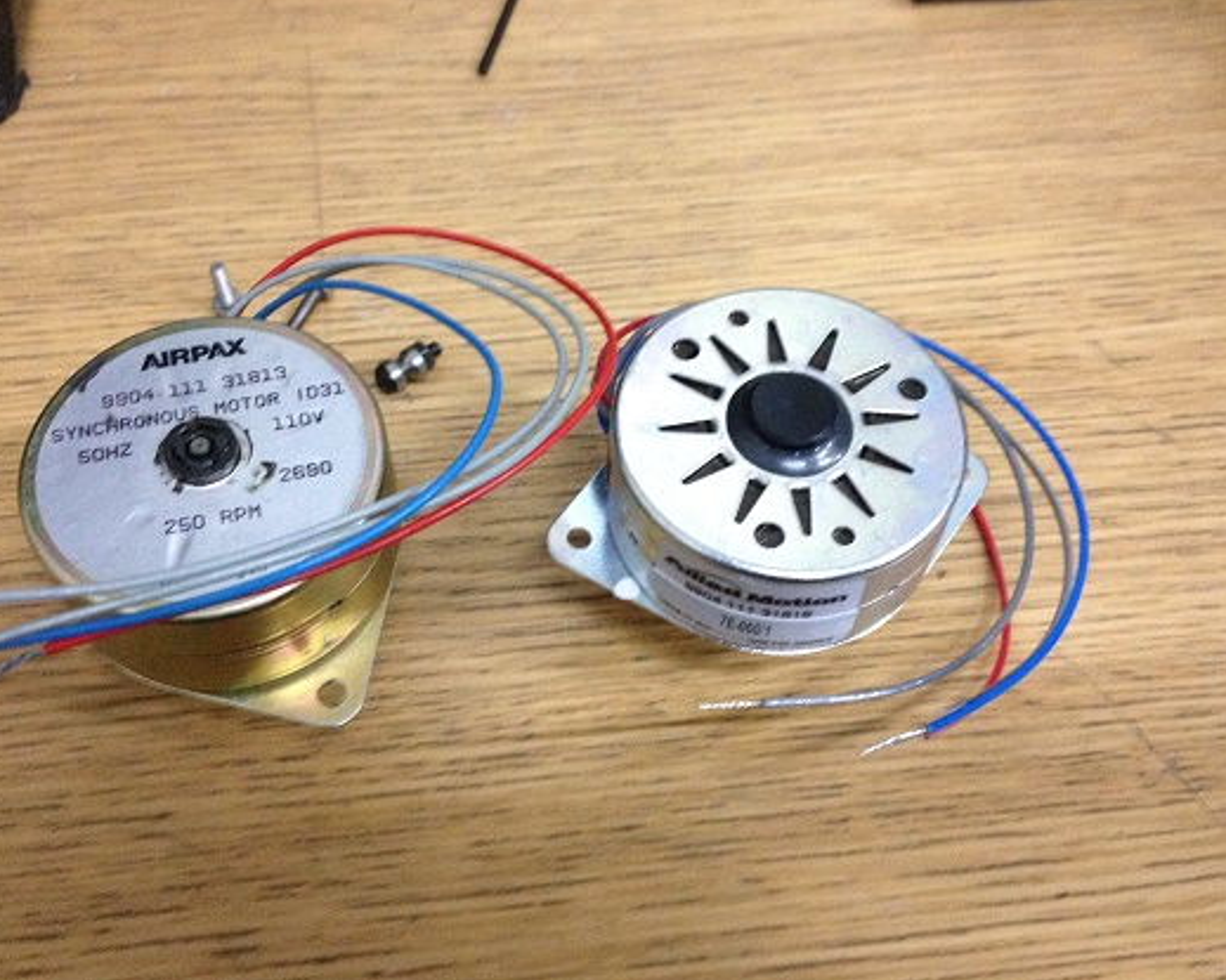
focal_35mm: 43
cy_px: 460
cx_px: 566
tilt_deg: -56.0
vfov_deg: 34.9
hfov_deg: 42.9
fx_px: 1560
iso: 400
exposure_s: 1/20
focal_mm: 4.28
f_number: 2.4
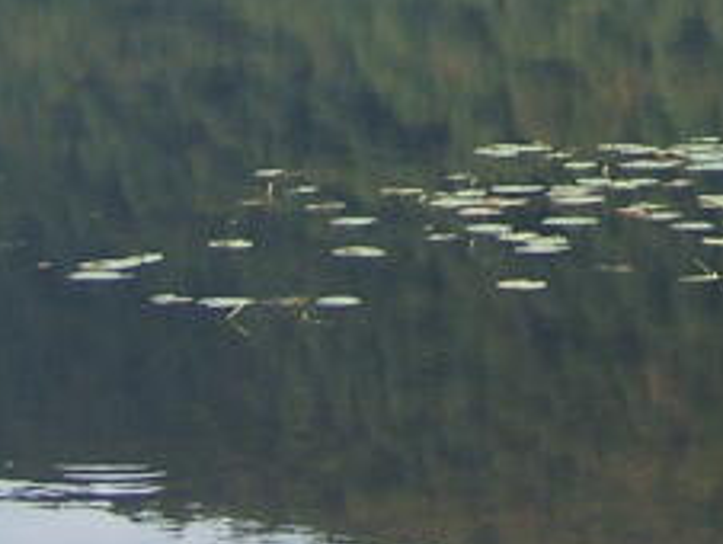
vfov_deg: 8.3
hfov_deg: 11.1
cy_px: -445
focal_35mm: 172
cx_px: 1011
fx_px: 3596
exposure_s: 1/640
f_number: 2.8
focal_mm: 6.3
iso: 80
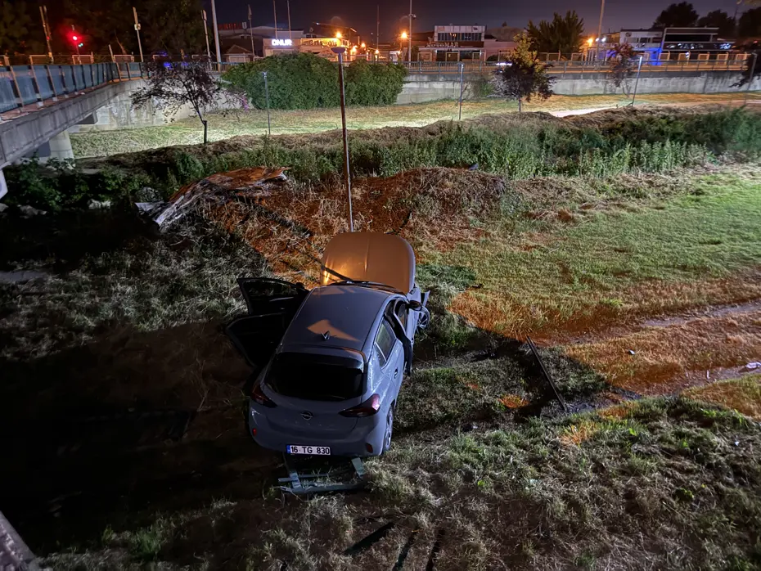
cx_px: 380
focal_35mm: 24
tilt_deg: -22.0
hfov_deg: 71.6
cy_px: 286
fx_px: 528
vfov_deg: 56.8
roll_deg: -1.1
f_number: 1.78
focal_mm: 6.76
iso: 2000
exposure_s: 1/9
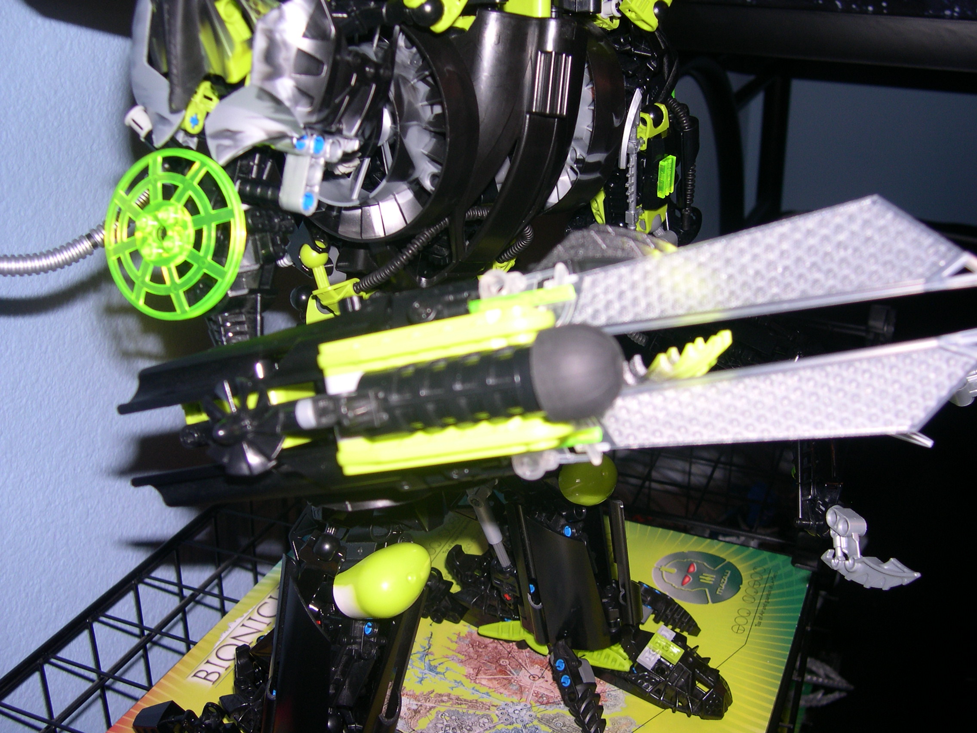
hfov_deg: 49.0
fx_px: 1073
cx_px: 488
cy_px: 366
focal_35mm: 38
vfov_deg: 37.7
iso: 100
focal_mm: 8
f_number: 2.8
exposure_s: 1/60
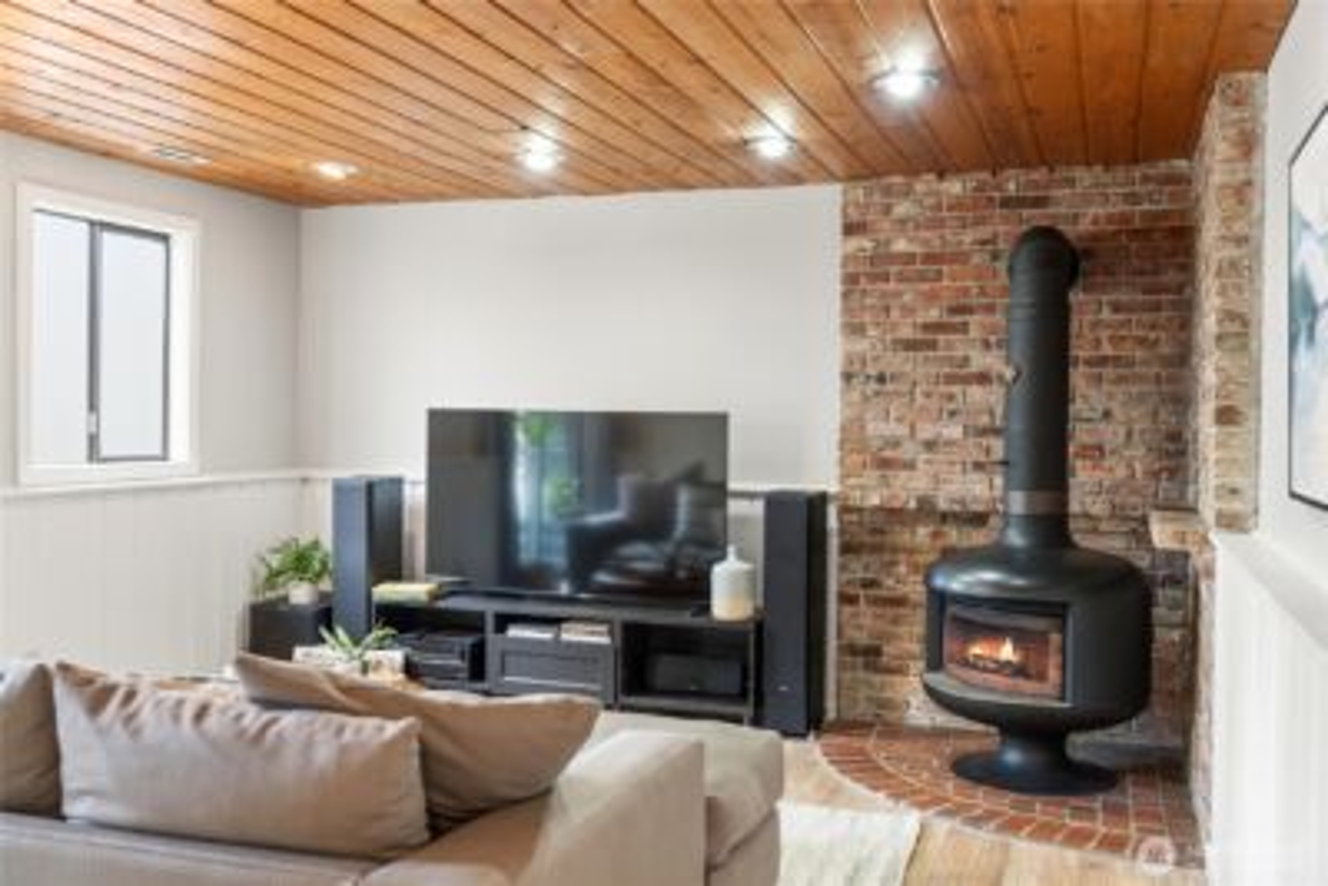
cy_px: 443
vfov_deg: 38.9
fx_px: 1255
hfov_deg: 55.8
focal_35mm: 34
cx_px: 664
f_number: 3.5
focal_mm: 34
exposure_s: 1/2.5
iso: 320
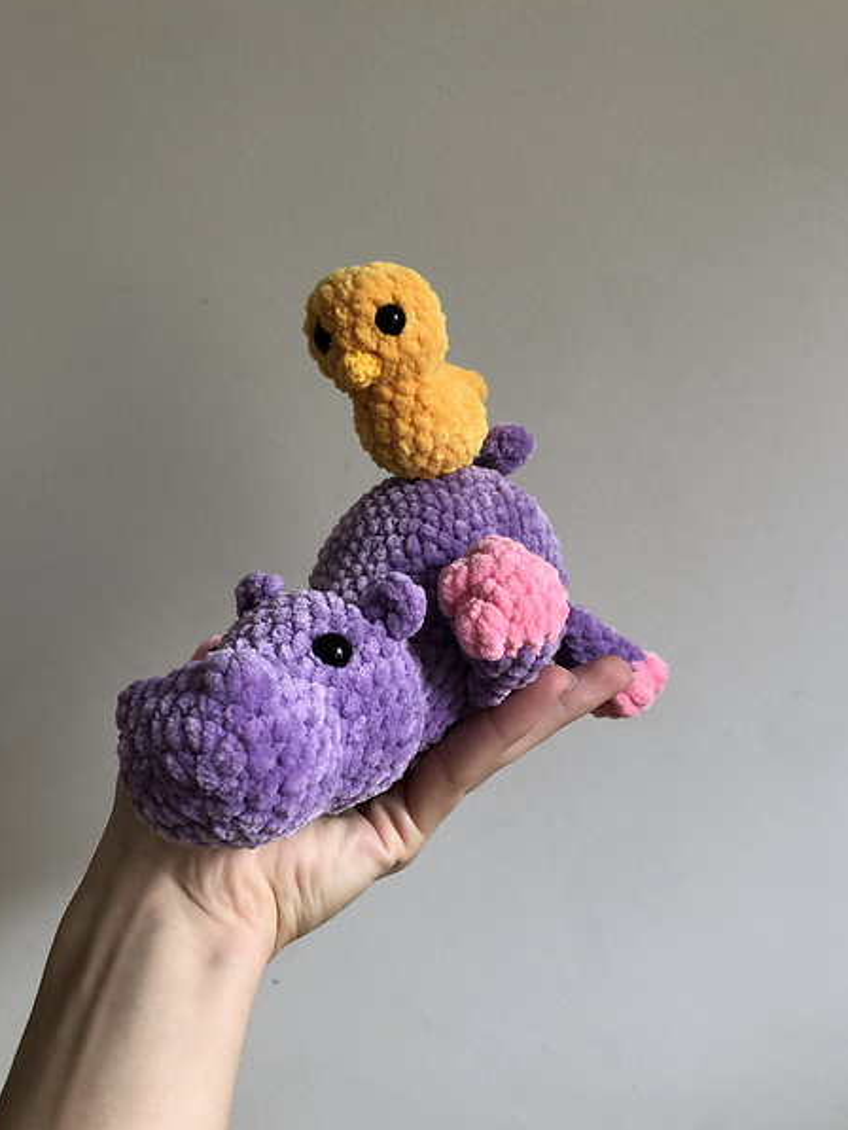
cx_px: 435
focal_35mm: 30
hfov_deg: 46.8
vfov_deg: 59.9
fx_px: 980
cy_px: 585
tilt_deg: -17.3
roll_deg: +6.9
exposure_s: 1/40
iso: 25
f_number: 1.8
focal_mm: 3.99
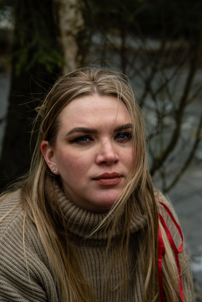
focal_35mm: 85
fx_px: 715
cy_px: 151
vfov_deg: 23.9
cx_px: 101
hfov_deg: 16.1
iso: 125
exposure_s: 1/250
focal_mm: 85
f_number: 5.6
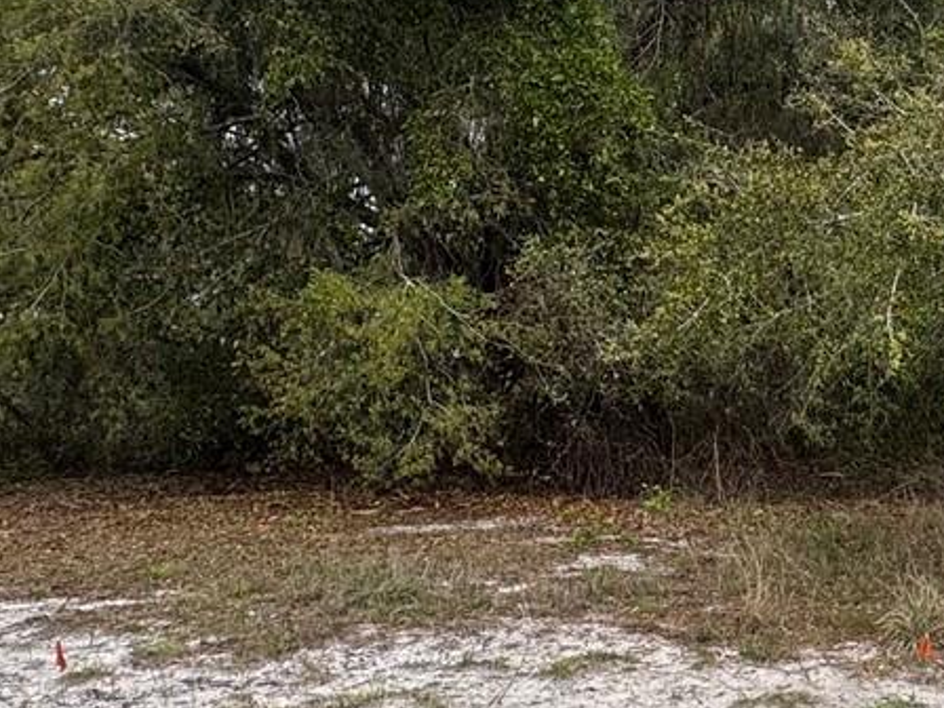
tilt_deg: +6.1
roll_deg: -1.0
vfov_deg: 28.6
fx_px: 1364
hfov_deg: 33.8
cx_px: 1009
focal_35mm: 50
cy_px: 156
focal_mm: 2.22
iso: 50
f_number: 2.2
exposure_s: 1/1094
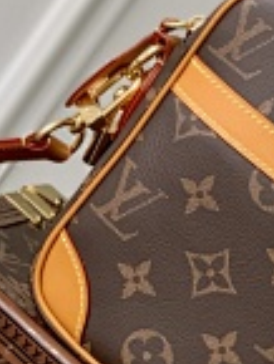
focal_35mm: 179
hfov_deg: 8.3
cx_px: 240
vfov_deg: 11.0
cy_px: 113
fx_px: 1886
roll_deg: -36.5
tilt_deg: -11.6
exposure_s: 1/122
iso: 80
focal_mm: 6
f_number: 2.4
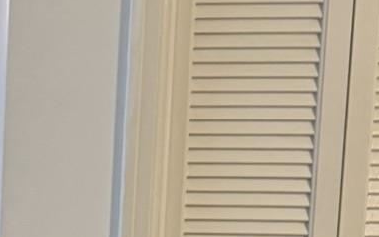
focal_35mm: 137
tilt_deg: -9.2
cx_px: -353
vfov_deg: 9.5
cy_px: 235
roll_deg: +2.5
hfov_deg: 13.3
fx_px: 1416
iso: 250
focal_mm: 6.76
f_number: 1.78
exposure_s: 1/60
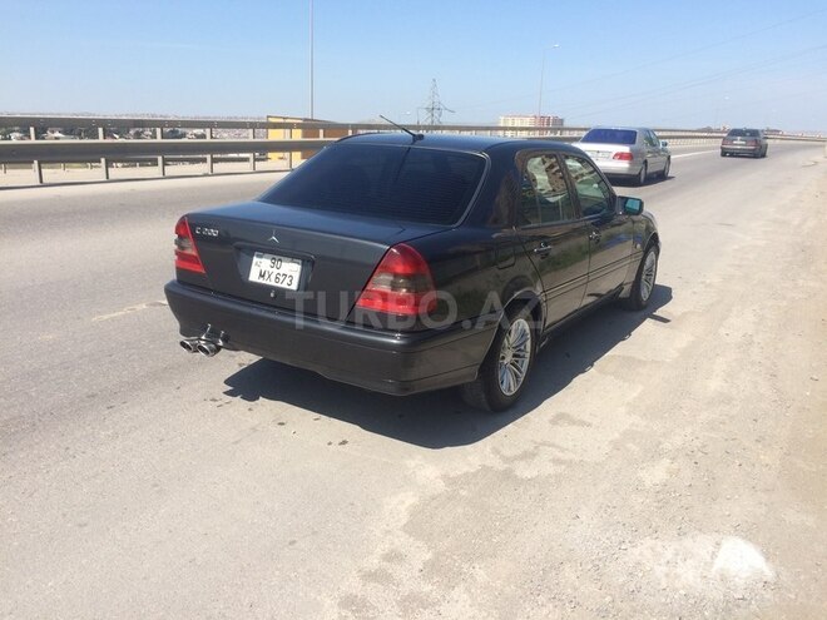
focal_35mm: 29
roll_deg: -0.6
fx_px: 693
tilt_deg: -13.5
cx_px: 414
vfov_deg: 48.2
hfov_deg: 61.7
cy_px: 310
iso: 32
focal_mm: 4.15
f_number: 2.2
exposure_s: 1/2053
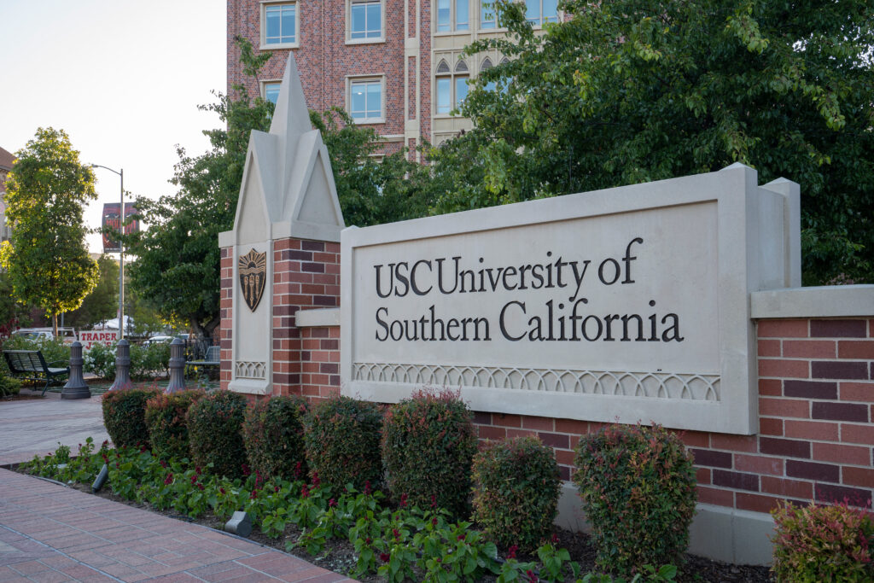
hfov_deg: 57.2
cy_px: 292
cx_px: 437
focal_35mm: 33
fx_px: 801
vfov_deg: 40.0
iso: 160
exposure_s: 1/60
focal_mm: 33
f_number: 7.1
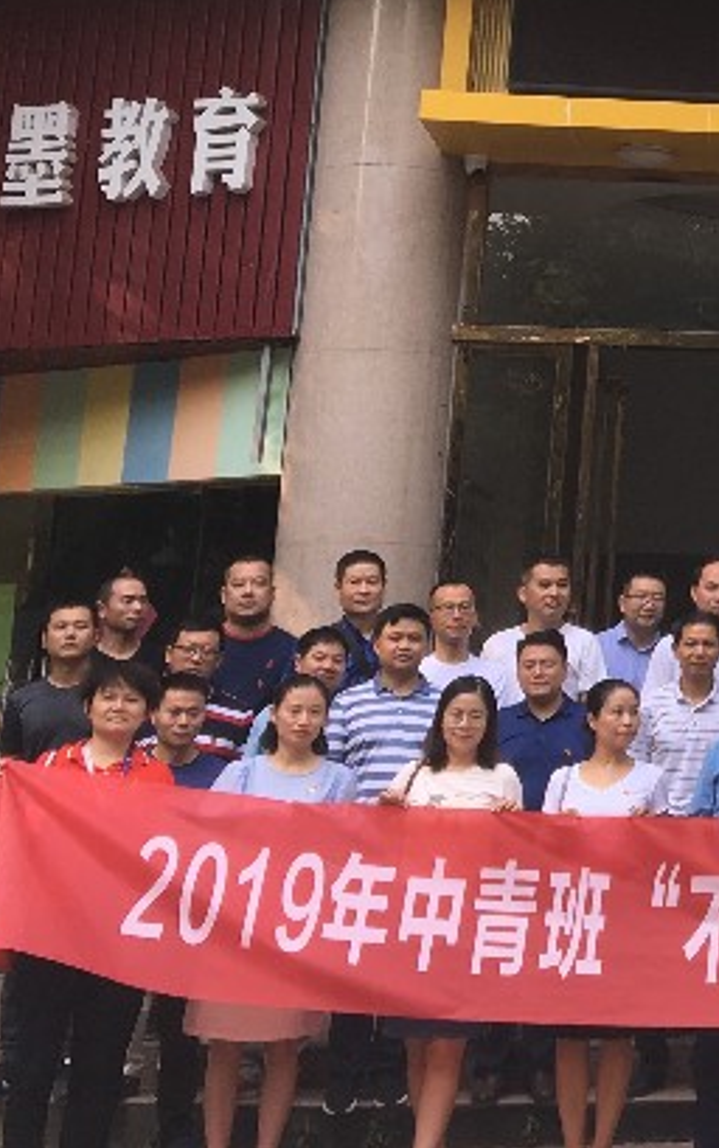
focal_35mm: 77
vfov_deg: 26.1
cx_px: 1129
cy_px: 166
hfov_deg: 15.4
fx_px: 2412
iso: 25
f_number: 2.2
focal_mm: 4.15
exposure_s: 1/259
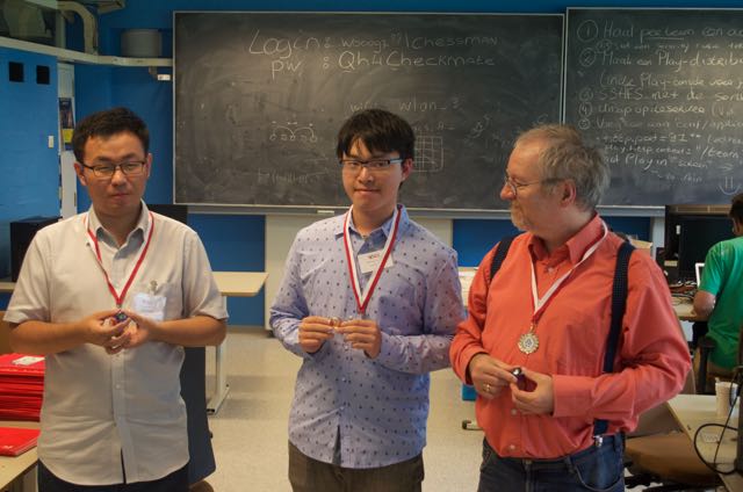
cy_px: 246
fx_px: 1050
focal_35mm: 51
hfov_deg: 39.0
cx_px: 372
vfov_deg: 26.4
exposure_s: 1/50
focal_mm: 34
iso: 800
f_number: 5
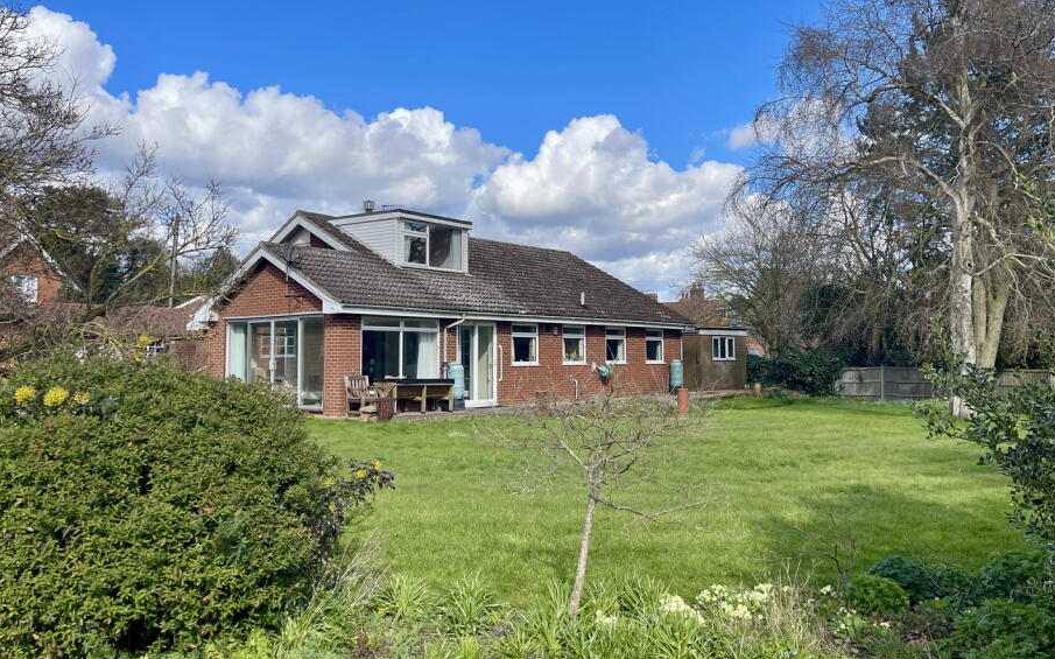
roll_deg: -0.1
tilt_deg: +3.1
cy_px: 316
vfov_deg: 41.8
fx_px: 862
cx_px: 576
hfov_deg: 62.8
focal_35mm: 30
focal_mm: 5.1
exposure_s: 1/2717
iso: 32
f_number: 1.6
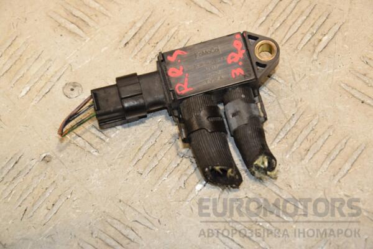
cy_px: 124
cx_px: 186
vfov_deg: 10.2
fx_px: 1399
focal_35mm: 135
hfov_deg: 15.2
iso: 800
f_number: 9
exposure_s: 1/200
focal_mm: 90
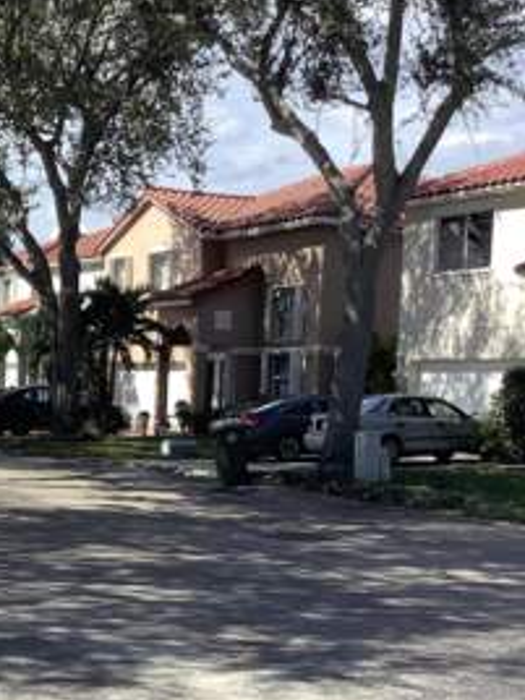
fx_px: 1496
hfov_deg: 19.4
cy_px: 520
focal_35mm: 74
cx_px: 29
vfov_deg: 26.0
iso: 25
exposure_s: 1/849
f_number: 2.4
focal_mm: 3.3
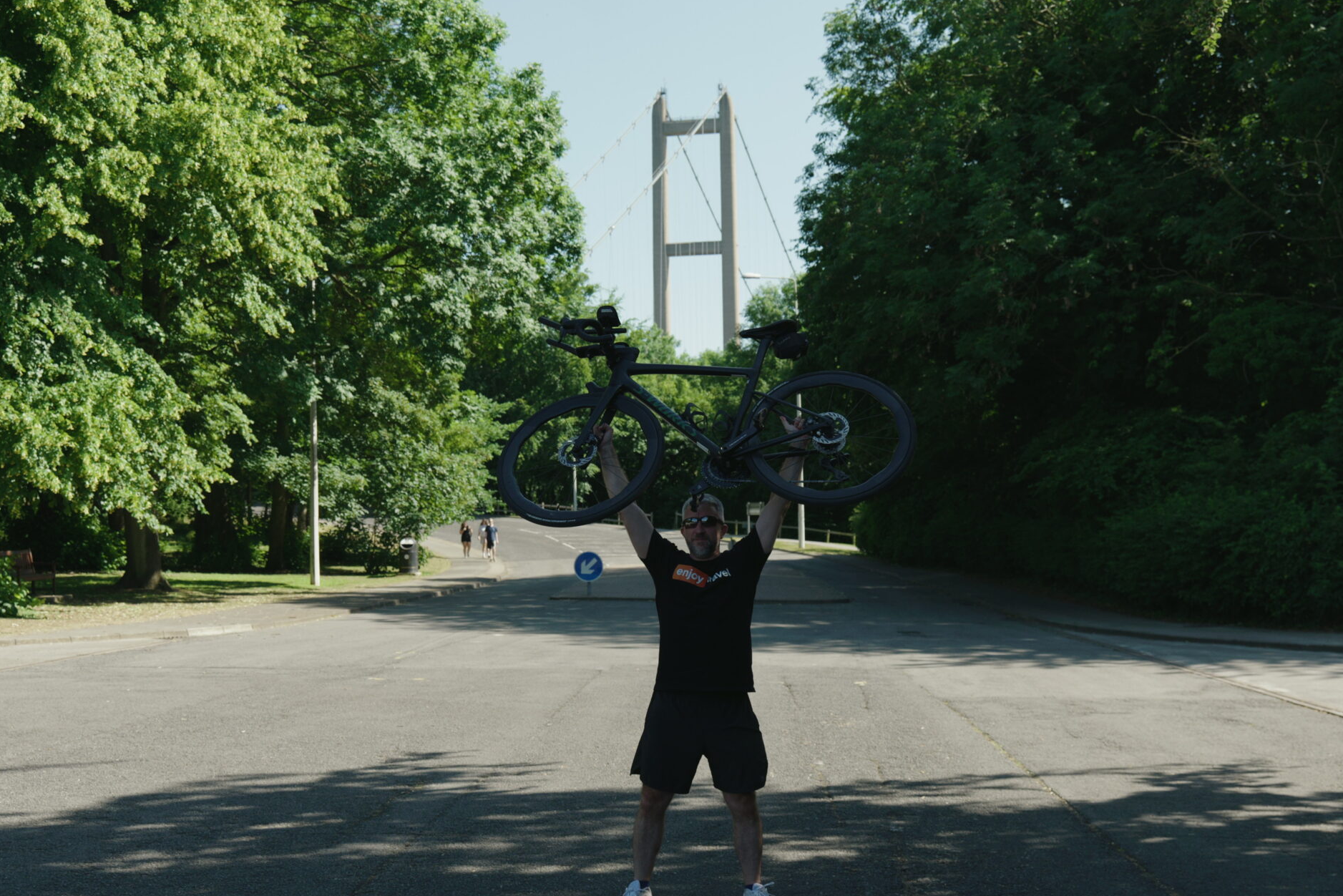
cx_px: 742
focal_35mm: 45
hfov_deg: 43.5
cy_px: 573
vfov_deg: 29.7
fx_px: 1679
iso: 640
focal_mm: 33
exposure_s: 1/800
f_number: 5
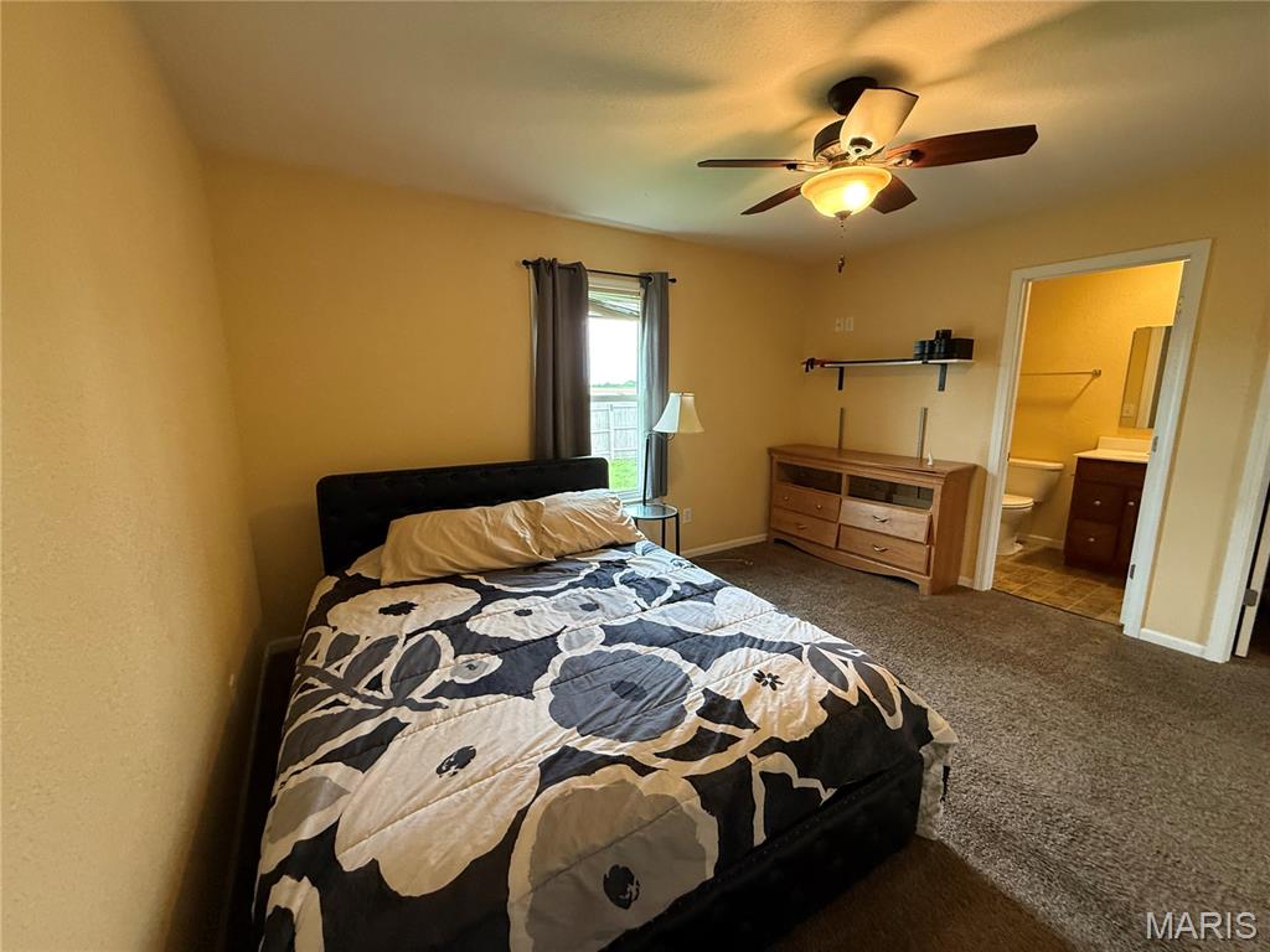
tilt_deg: -10.0
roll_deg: +0.2
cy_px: 476
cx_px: 635
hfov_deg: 102.1
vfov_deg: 85.7
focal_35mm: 14
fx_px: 514
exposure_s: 1/60
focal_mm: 2.22
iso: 400
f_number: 2.2
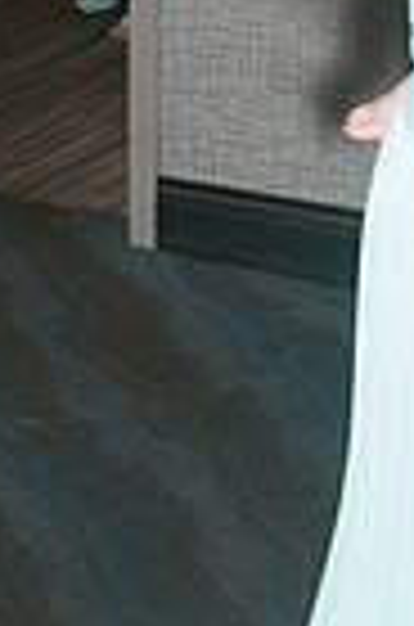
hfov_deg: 8.8
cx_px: -214
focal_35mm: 151
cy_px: -117
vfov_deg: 13.3
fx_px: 2618
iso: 400
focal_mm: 31
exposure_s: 1/60
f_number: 5.6
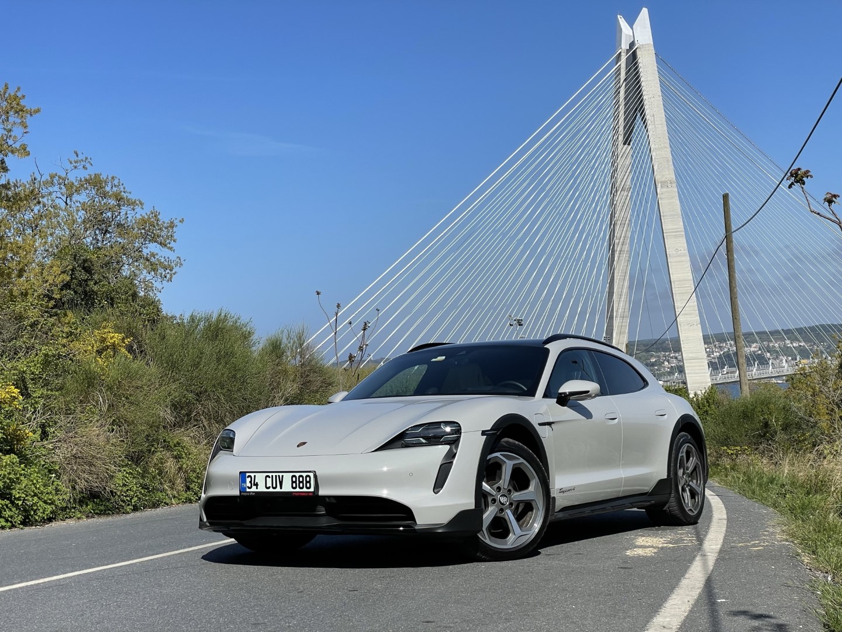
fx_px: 1265
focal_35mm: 52
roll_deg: +3.6
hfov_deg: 36.8
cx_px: 421
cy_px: 316
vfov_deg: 28.0
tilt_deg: +2.6
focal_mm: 6
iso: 25
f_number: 2
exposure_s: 1/2519
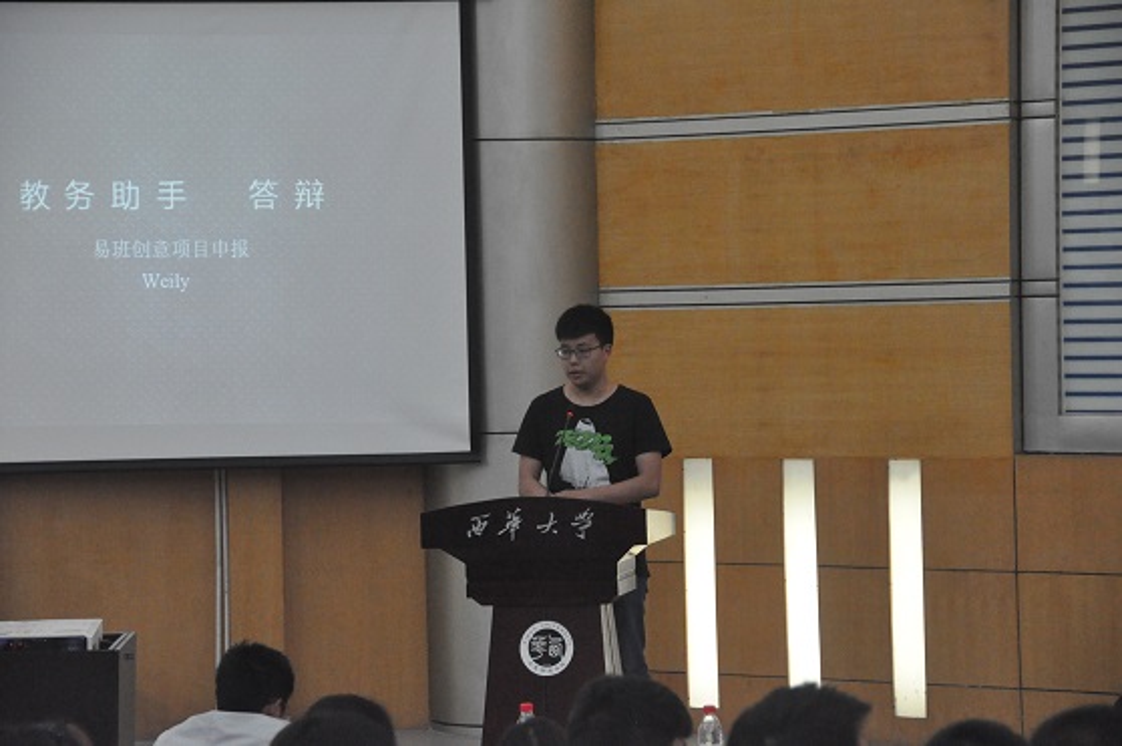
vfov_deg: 11.1
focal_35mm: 123
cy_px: 373
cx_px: 561
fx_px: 3830
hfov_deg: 16.7
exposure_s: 1/160
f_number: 5
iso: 3200
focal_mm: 82
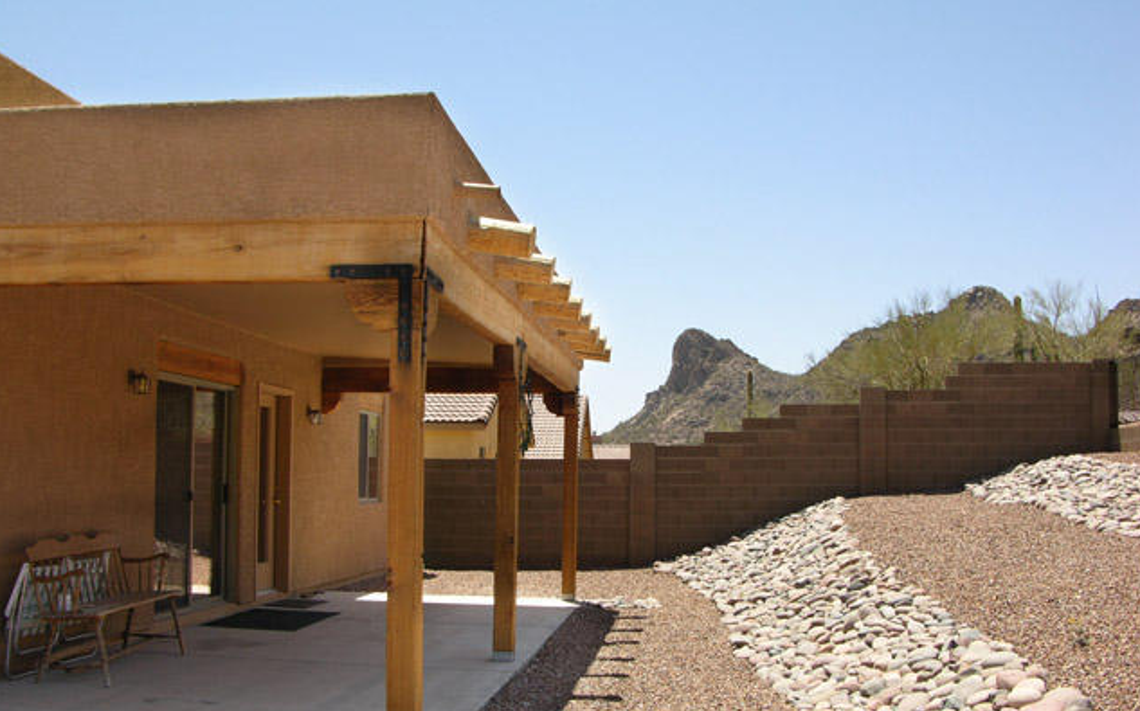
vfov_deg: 33.5
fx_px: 1180
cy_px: 419
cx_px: 564
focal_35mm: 38
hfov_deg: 51.6
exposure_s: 1/125
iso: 50
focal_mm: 8.9
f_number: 5.6
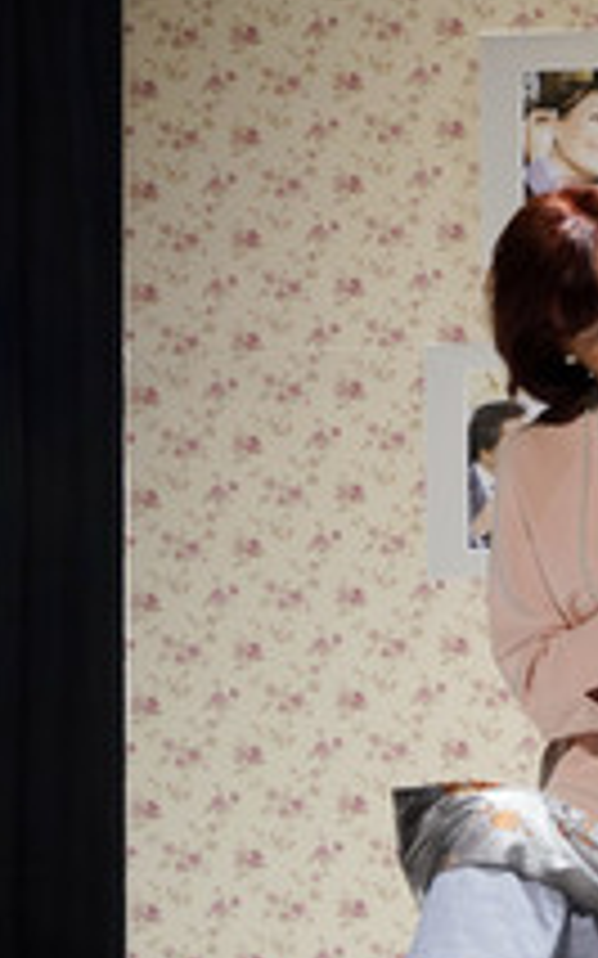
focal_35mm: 269
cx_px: 937
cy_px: 549
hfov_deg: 4.8
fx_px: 7019
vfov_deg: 7.8
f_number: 5.6
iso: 2000
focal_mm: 125
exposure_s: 1/160
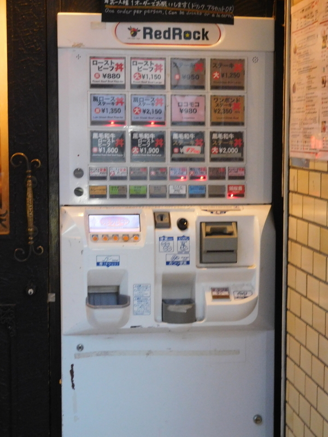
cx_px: 164
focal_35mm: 70
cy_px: 218
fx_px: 884
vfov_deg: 27.8
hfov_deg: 21.0
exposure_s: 1/6
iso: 800
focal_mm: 12.5
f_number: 4.5
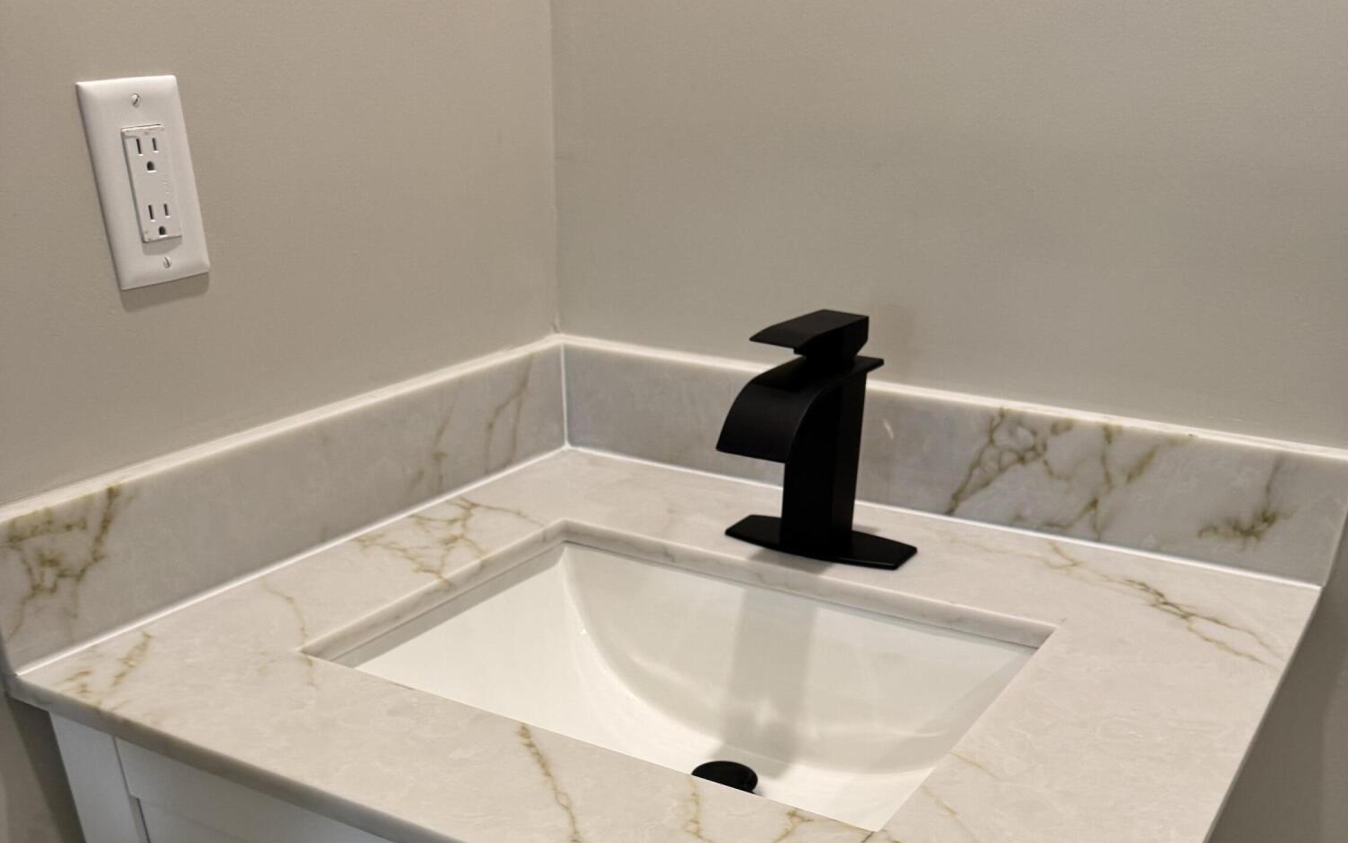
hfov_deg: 56.7
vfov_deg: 34.2
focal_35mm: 34
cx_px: 675
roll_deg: -1.3
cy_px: 827
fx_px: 1249
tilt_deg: -34.6
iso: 200
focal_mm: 6.76
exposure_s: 1/120
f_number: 1.78
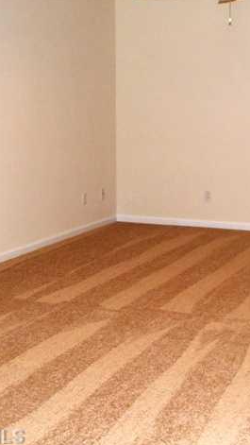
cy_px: 221
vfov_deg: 28.6
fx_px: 872
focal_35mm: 74
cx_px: 223
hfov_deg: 16.1
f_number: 3.2
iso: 400
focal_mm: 8.9
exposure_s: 1/40
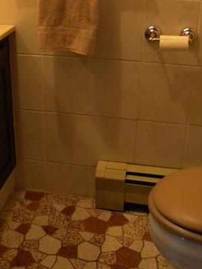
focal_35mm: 54
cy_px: 117
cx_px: 59
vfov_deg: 35.5
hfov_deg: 26.8
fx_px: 420
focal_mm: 5
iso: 400
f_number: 3.5
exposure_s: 1/24.5
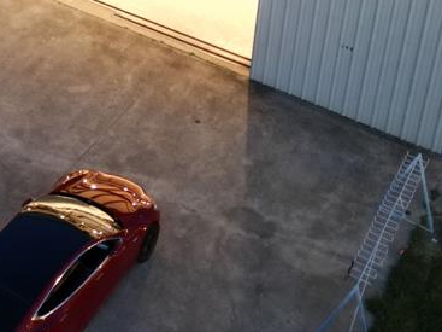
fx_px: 855
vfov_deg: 19.9
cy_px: -117
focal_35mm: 67
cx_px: 31
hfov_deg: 27.7
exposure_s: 1/15
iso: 530
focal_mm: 6.72
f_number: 1.7
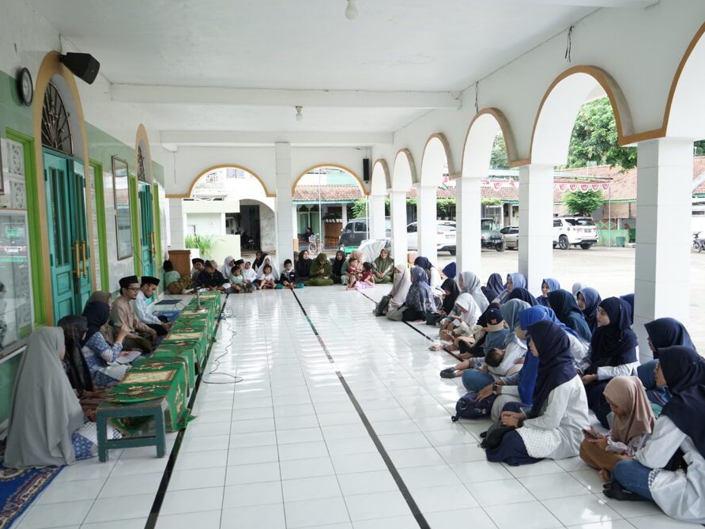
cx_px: 399
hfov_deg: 56.6
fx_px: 652
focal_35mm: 32
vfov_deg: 44.2
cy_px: 261
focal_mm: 29
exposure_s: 1/100
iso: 640
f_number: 5.6
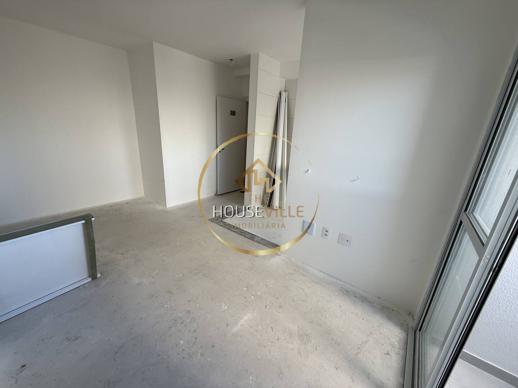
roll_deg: -2.7
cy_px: 194
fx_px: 209
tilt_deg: -15.8
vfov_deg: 85.7
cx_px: 259
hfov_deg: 102.1
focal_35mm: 14
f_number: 2.2
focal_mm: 2.22
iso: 80
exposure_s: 1/99
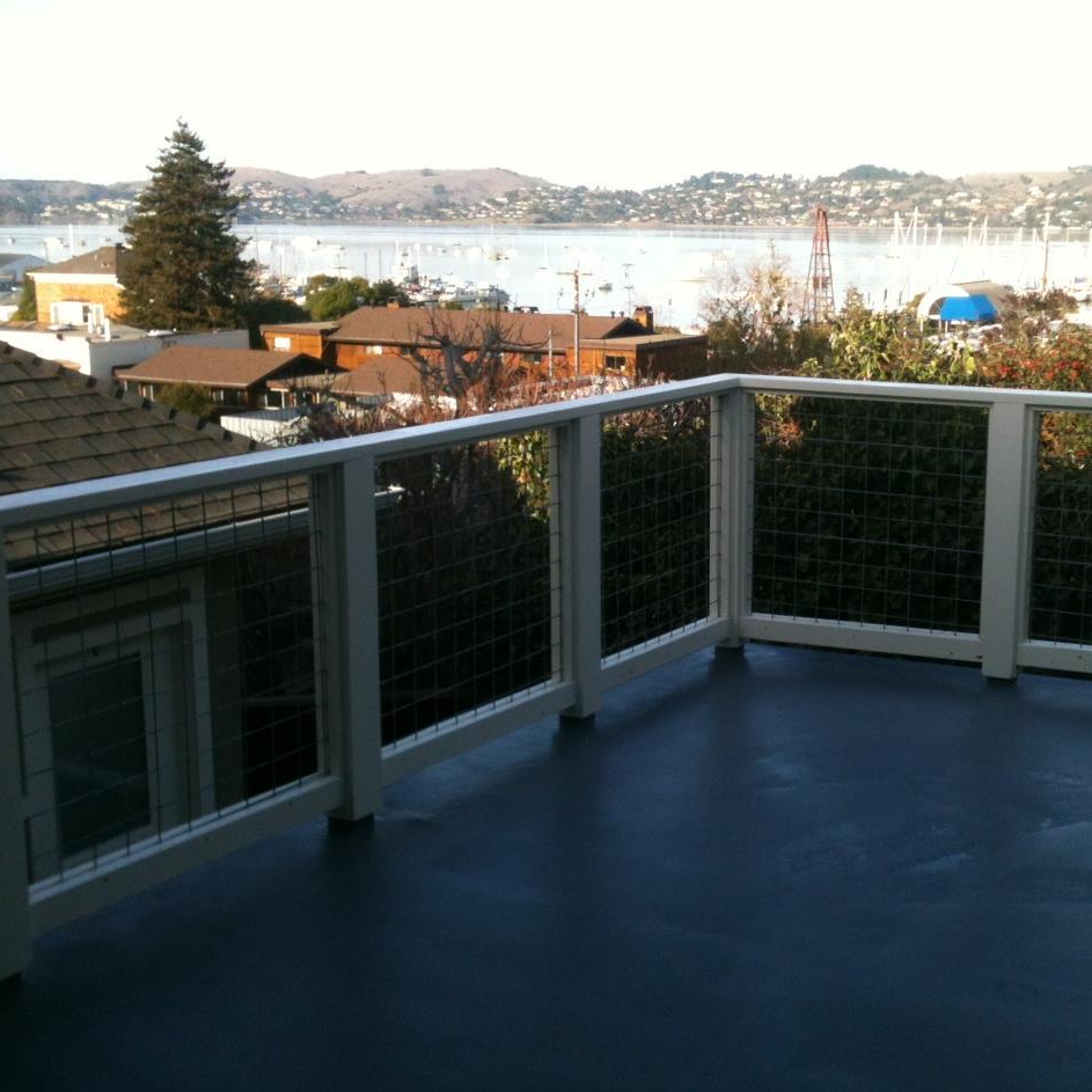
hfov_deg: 39.5
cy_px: 543
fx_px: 1499
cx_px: 738
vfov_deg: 40.0
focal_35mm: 42
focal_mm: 3.85
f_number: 2.8
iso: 64
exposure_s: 1/596
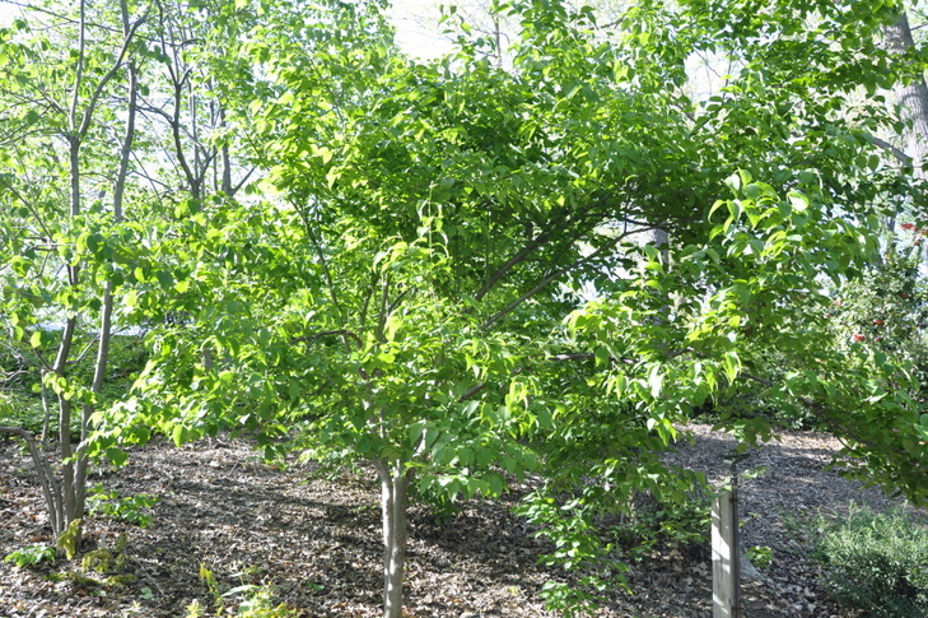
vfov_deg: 38.3
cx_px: 470
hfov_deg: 55.1
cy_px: 321
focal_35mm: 35
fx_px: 890
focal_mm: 21
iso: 200
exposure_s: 1/60
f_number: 8
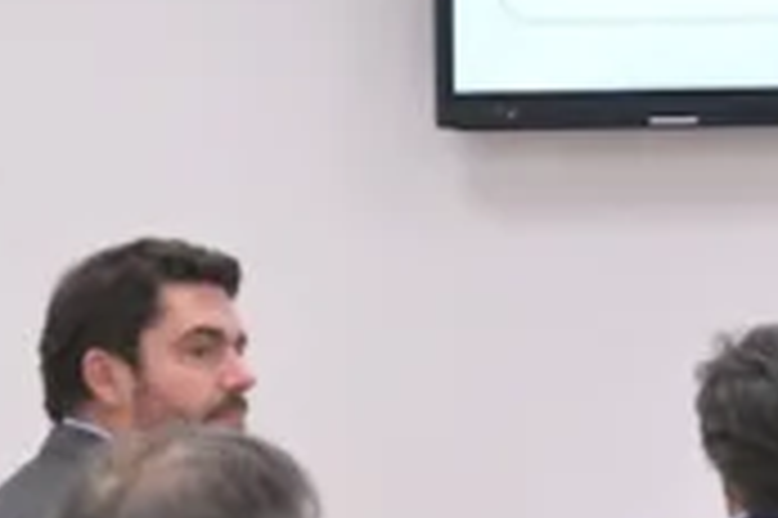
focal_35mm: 238
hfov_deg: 8.7
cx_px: 232
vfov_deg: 5.8
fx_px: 5138
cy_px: 302
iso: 3200
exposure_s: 1/250
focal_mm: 68
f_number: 5
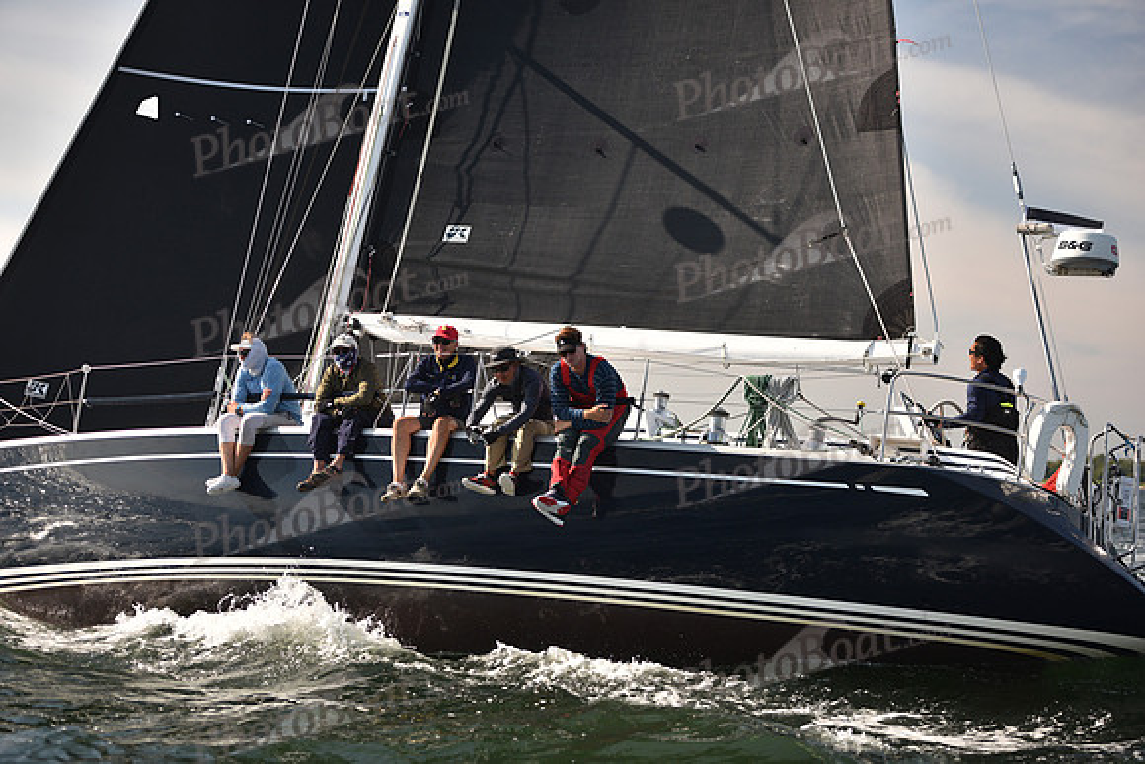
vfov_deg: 19.5
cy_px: 382
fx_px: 2227
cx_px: 572
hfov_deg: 28.8
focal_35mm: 70
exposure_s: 1/1250
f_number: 2.8
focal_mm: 70
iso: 250
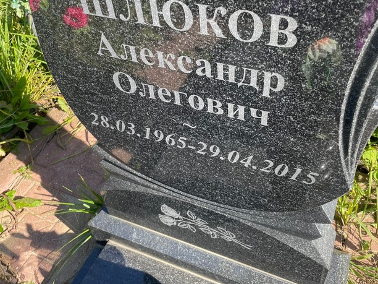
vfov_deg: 41.8
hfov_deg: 53.9
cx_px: 200
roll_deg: +4.6
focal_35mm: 34
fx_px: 371
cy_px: 129
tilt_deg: -44.7
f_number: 1.6
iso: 32
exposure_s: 1/759
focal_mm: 4.2
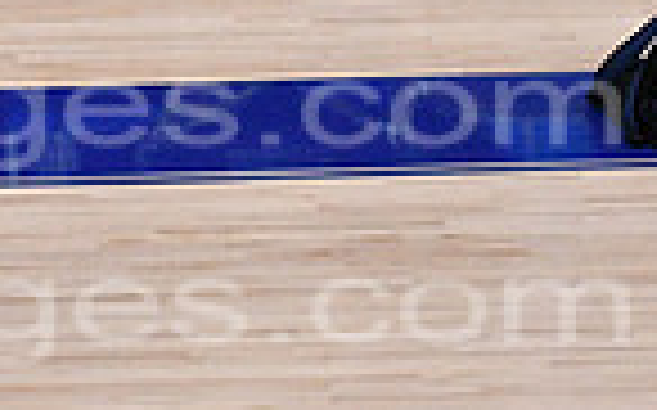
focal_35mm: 621
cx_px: -387
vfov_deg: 2.1
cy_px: 16
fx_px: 11111
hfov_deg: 3.4
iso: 6400
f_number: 3.2
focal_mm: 102
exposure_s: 1/1250
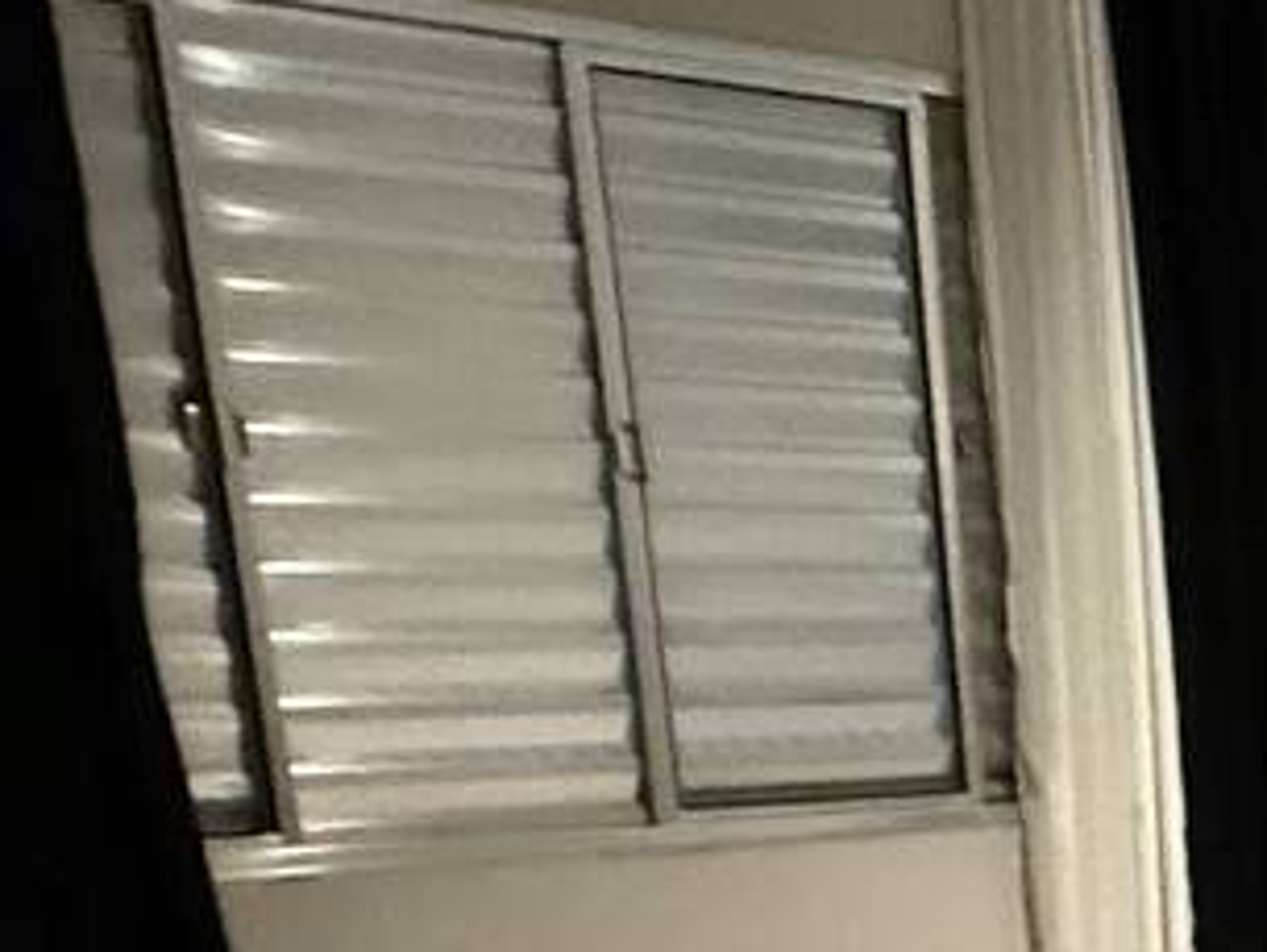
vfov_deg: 20.9
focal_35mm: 66
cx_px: 2393
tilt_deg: -12.3
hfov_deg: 19.7
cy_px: 1102
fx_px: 2417
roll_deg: -3.0
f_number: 2.2
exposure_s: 1/60
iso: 1000
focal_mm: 2.22
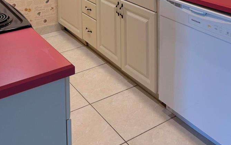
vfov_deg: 24.6
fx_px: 290
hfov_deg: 43.4
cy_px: -40
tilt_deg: -8.4
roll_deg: +2.1
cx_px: 105
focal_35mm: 46
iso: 125
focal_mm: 6.76
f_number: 1.78
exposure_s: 1/120
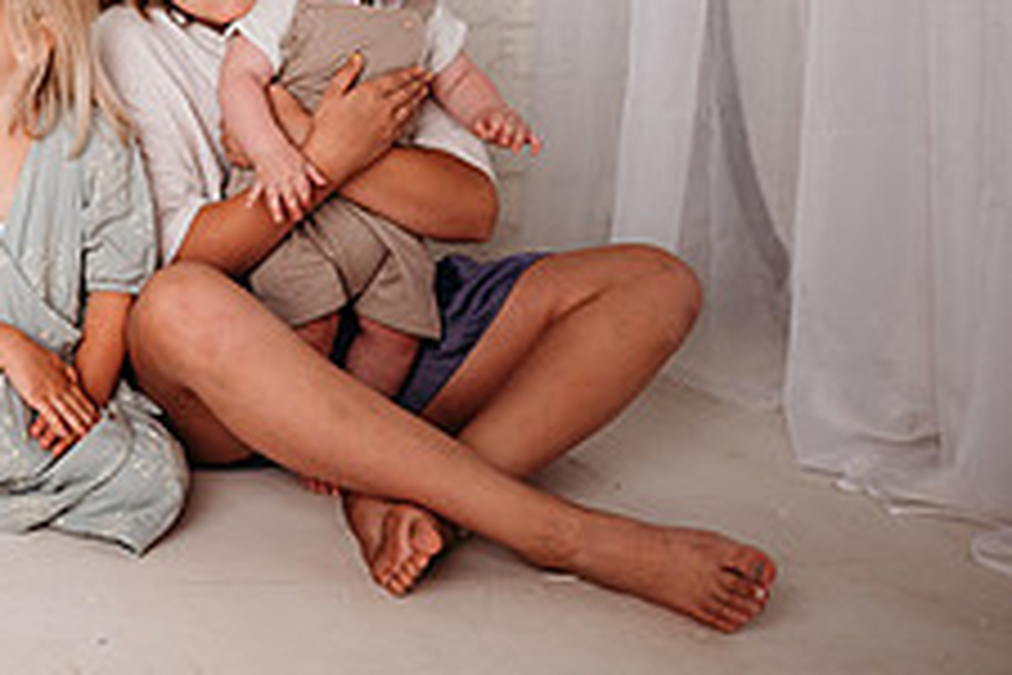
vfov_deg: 21.2
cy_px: -2
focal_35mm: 62
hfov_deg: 27.5
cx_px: -270
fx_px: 1743
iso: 100
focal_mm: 24
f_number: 2
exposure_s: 1/200
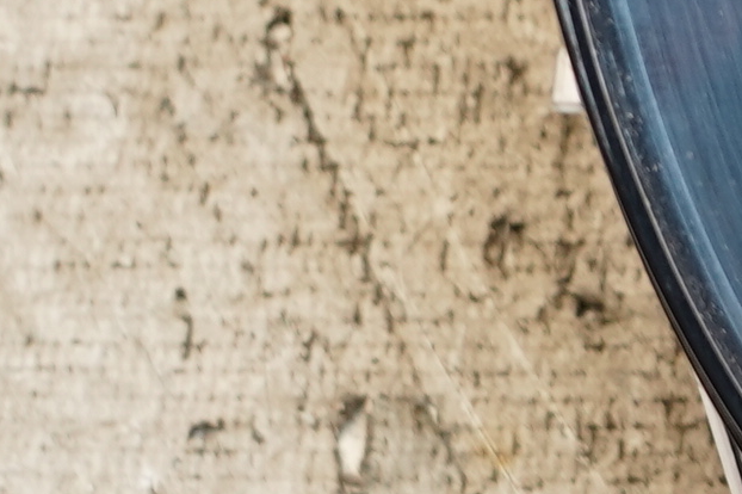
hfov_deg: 10.3
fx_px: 3584
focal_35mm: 174
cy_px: 58
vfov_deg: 7.9
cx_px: 1761
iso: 320
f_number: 4
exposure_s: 1/60
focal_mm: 24
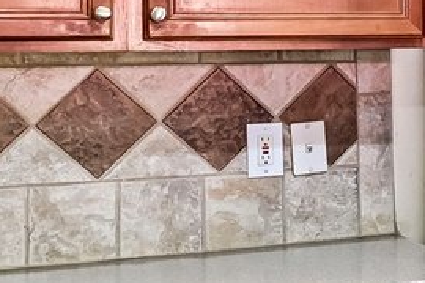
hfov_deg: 16.6
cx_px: 727
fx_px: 1251
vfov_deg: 12.8
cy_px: 45
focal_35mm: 106
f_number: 8
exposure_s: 1/15
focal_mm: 14
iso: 800
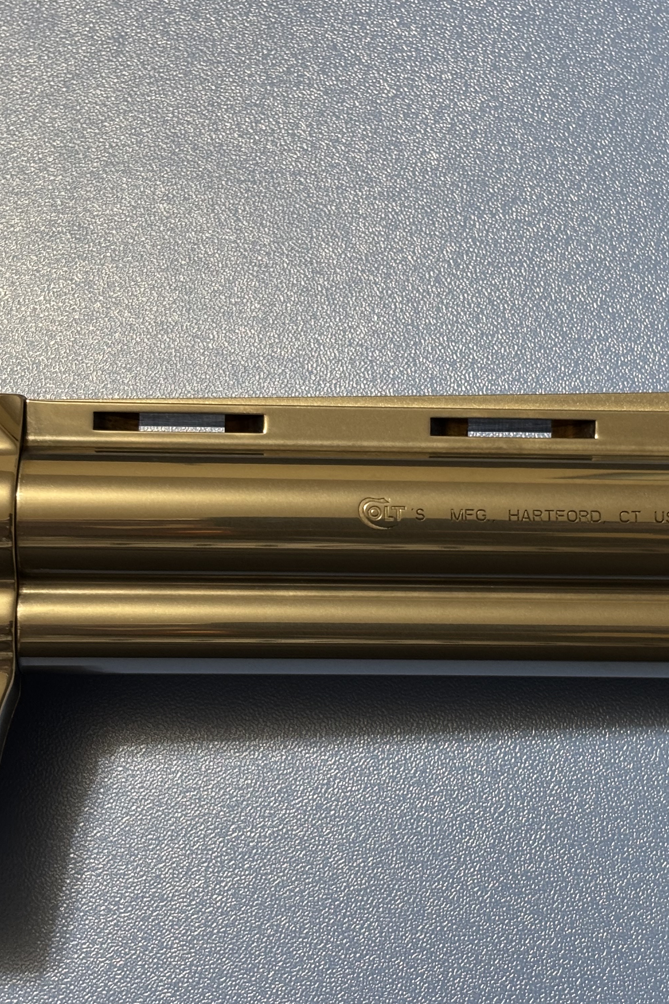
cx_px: 471
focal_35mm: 73
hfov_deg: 18.6
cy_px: 505
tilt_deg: -74.1
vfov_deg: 27.7
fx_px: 2035
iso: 160
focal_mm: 5.96
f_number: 1.6
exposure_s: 1/60
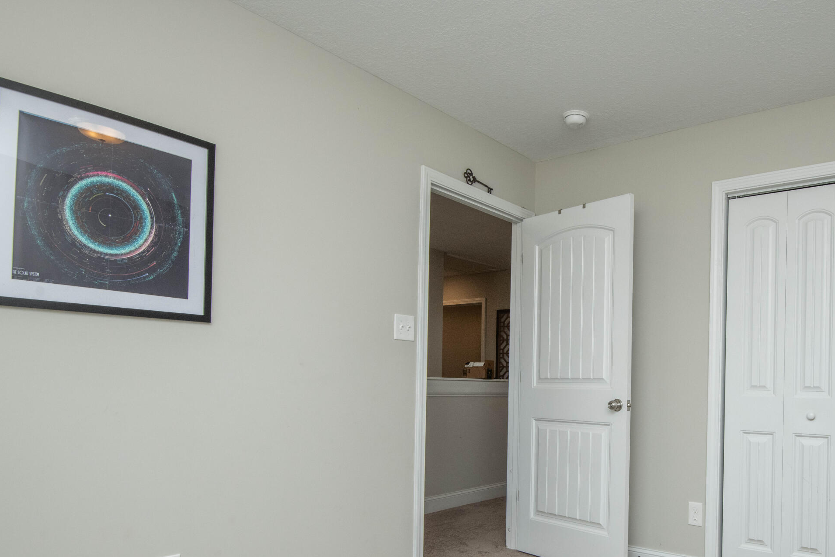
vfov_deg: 50.1
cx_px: 564
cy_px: 383
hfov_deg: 69.3
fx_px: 580
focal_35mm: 25
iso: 400
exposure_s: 1/200
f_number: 9
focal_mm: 16
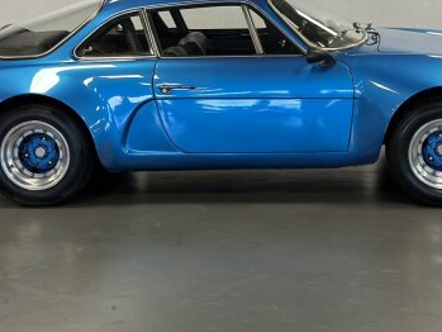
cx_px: 237
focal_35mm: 88
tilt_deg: -11.0
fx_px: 1124
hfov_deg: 22.2
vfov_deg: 16.8
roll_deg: +0.7
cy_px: 118
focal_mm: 6.86
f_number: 1.78
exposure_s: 1/86
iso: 125
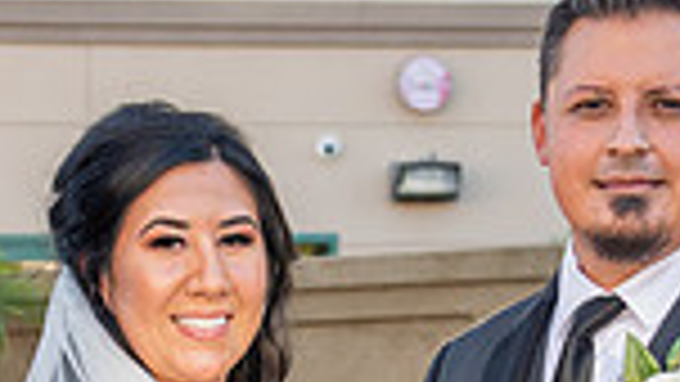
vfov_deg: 5.6
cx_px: 196
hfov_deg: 10.1
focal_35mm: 214
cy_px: 667
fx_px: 3859
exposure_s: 1/160
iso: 200
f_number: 4.5
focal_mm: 44
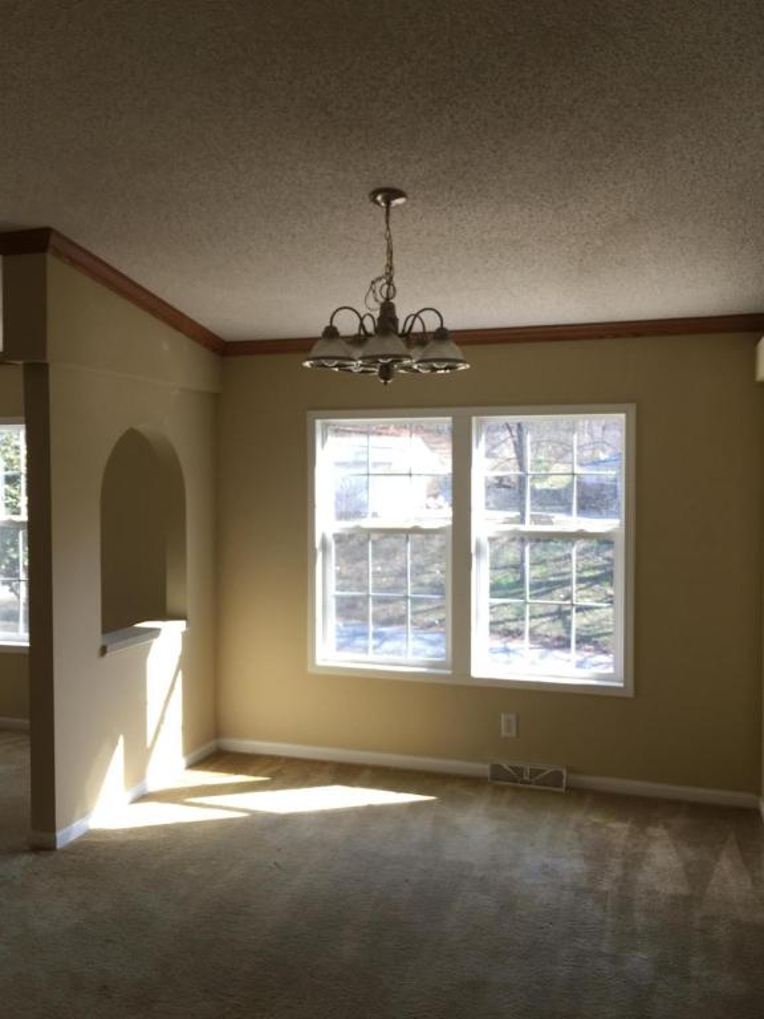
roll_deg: -0.7
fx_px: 853
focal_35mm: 29
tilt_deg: -2.8
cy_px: 510
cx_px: 382
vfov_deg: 61.7
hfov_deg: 48.2
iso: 32
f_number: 2.2
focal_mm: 4.15
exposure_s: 1/125
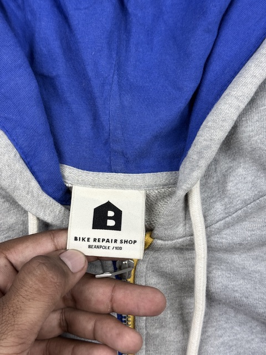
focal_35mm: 48
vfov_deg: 39.7
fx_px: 492
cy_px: 178
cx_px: 133
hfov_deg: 30.3
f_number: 1.78
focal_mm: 6.76
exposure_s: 1/163
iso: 64
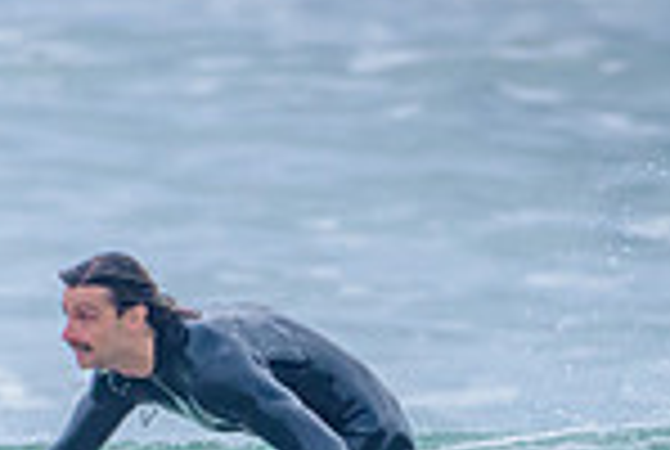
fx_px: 44401
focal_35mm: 2381
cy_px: 571
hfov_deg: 0.9
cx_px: 110
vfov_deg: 0.6
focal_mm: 500
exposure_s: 1/2000
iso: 800
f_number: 5.6
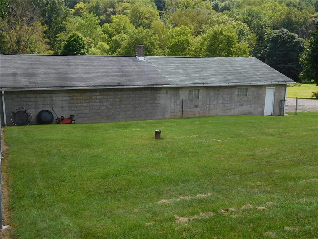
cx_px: 159
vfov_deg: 36.0
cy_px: 120
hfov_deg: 46.8
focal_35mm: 40
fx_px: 367
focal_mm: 7.1
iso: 125
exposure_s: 1/500
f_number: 3.9
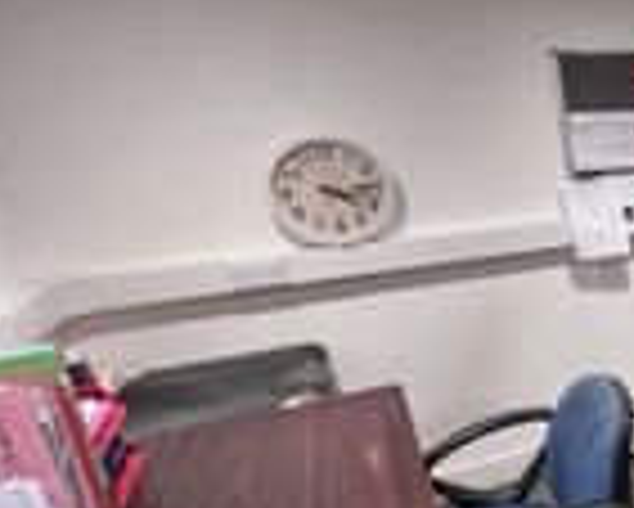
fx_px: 676
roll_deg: +2.0
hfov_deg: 35.6
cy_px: 342
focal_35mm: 36
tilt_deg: -17.7
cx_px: 809
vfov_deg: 40.6
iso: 200
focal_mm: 1.57
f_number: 1.8
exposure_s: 1/50
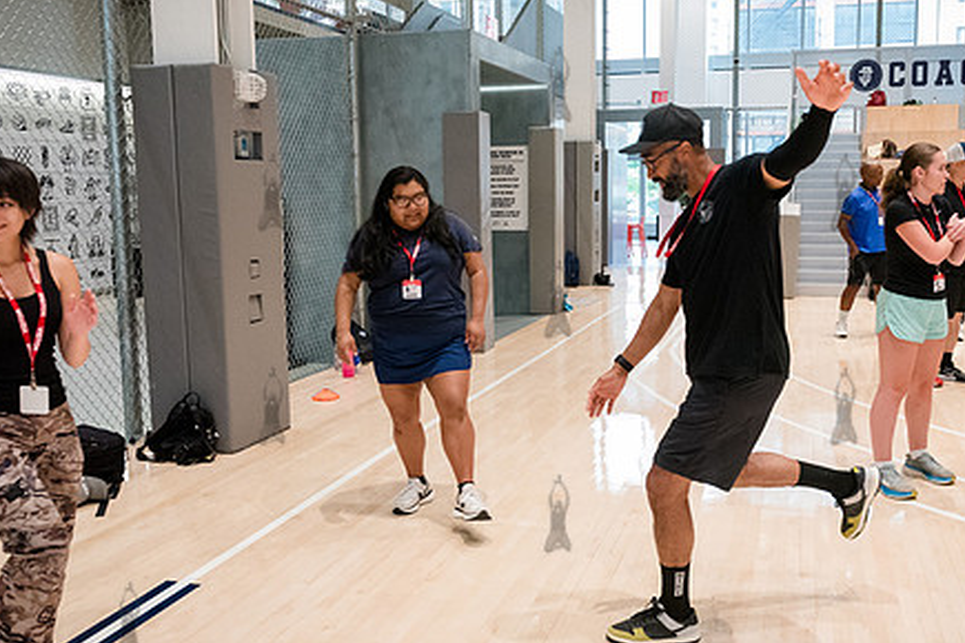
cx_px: 557
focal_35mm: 36
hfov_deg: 52.9
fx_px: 965
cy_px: 298
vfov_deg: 36.9
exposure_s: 1/400
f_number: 4
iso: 6400
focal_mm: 27
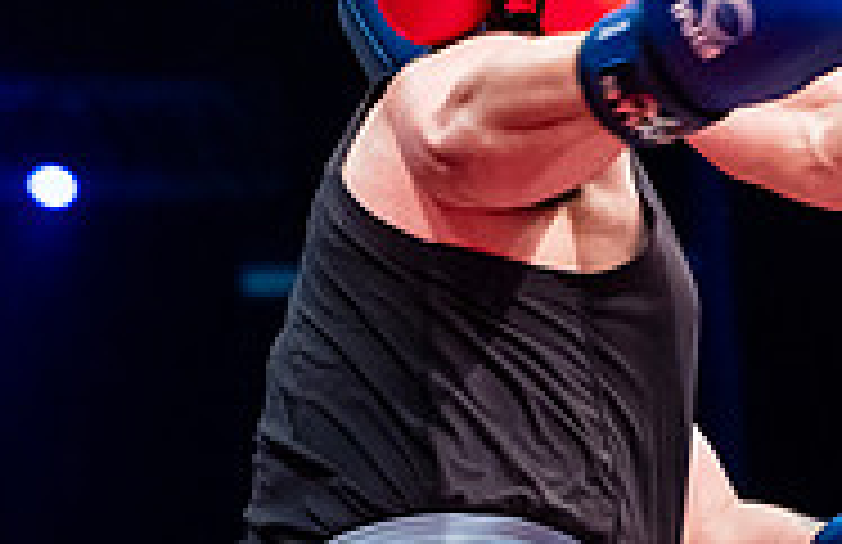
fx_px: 5308
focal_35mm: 229
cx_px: 1398
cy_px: 423
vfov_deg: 5.9
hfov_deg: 8.8
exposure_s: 1/1000
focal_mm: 60
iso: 4000
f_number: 2.8
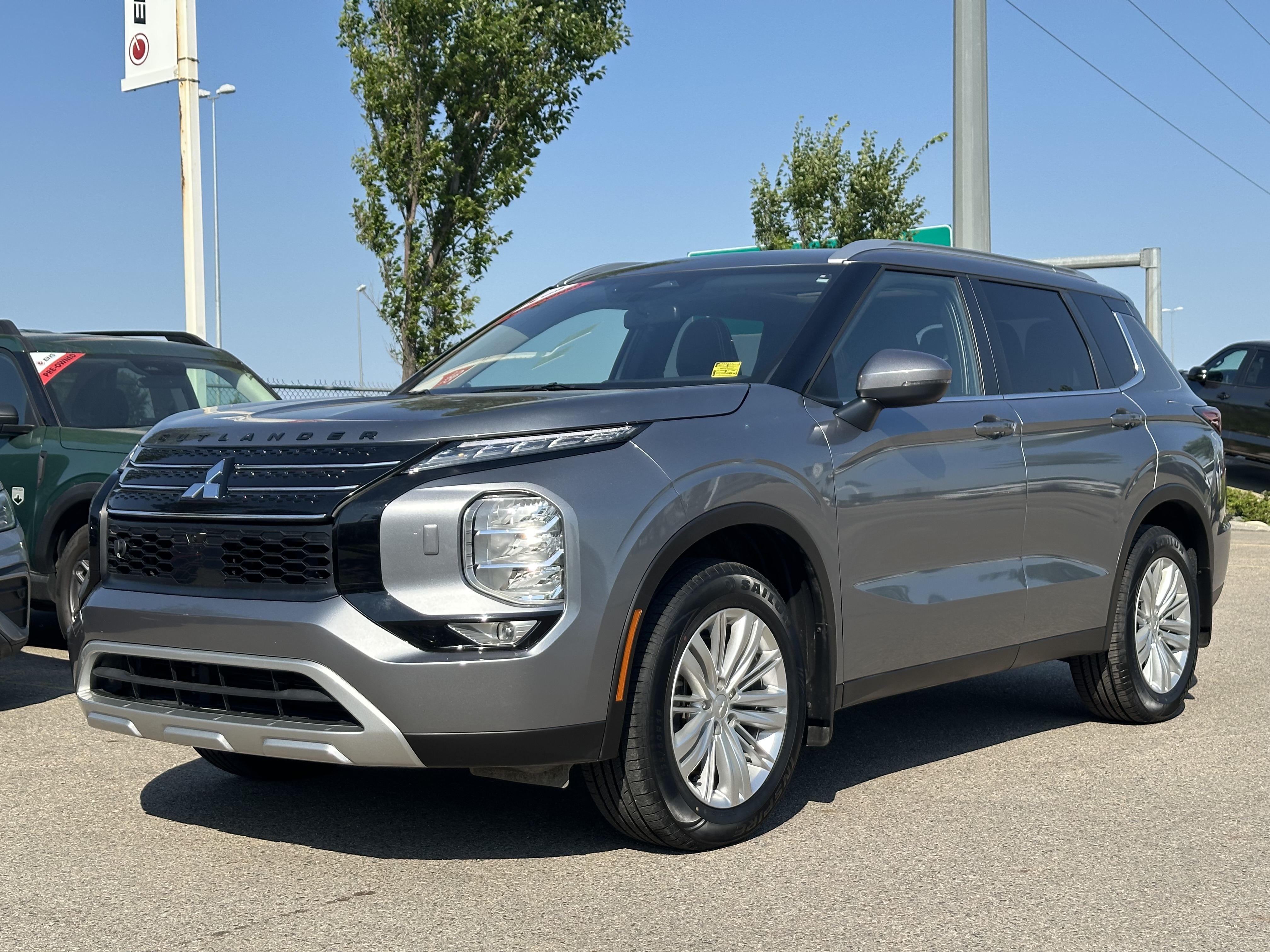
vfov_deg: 30.3
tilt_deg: -1.2
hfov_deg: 39.7
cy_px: 476
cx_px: 635
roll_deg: +0.8
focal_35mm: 48
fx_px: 1761
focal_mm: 6.86
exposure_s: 1/3472
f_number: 1.78
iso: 64
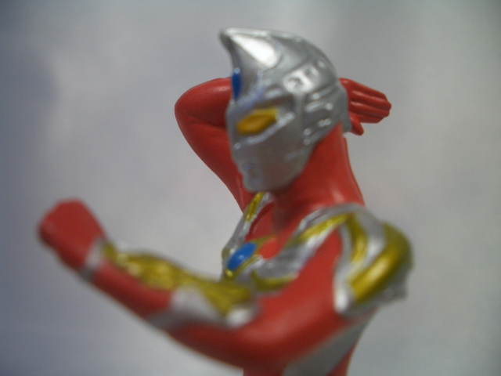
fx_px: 507
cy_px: 188
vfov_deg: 40.7
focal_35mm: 35
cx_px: 250
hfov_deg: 52.6
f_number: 2.6
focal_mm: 5.8
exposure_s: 1/160
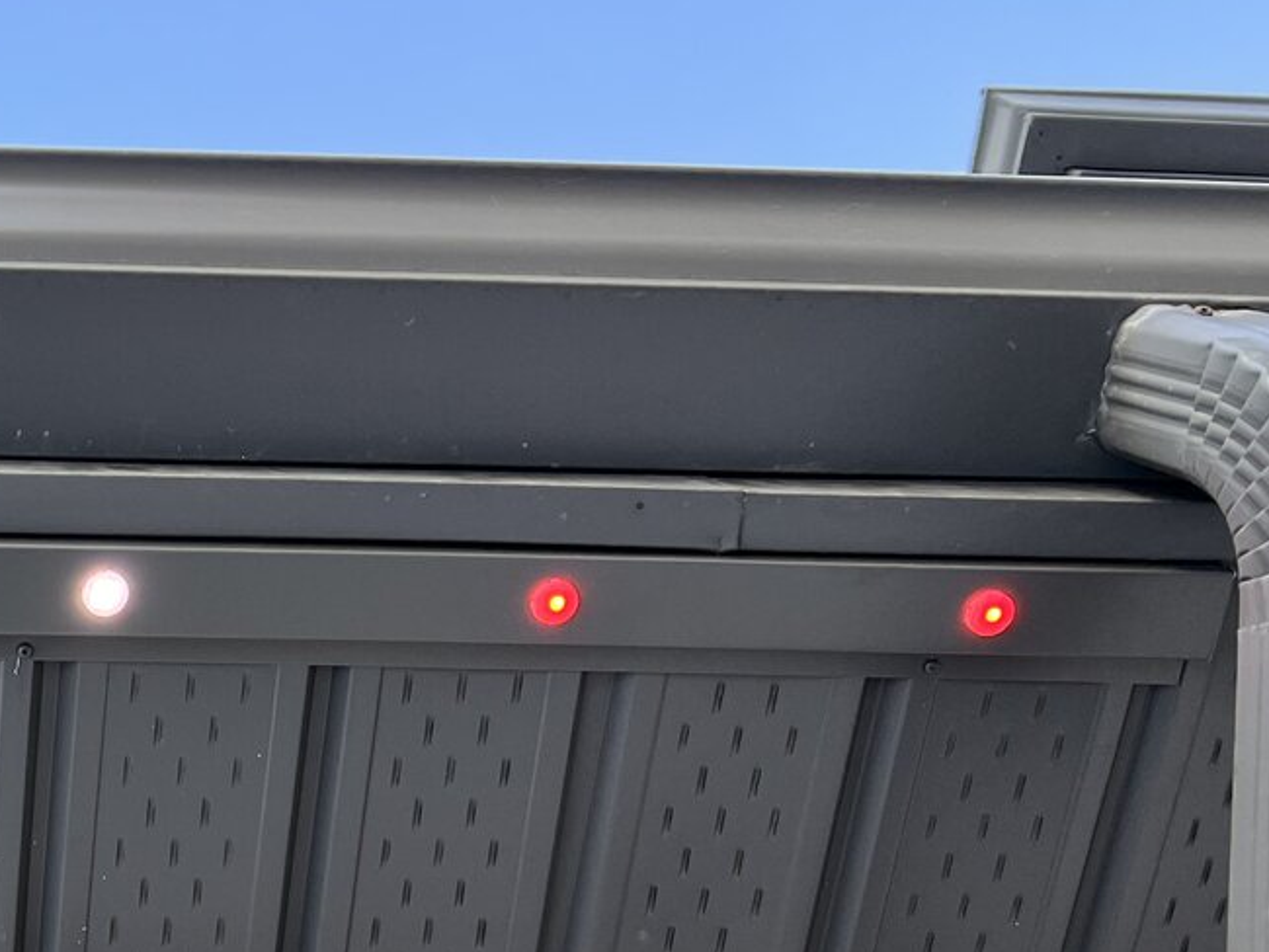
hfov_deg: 27.1
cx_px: -215
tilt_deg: +67.3
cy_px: 991
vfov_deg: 22.0
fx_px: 2347
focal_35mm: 64
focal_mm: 5.7
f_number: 1.5
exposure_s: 1/121
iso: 50
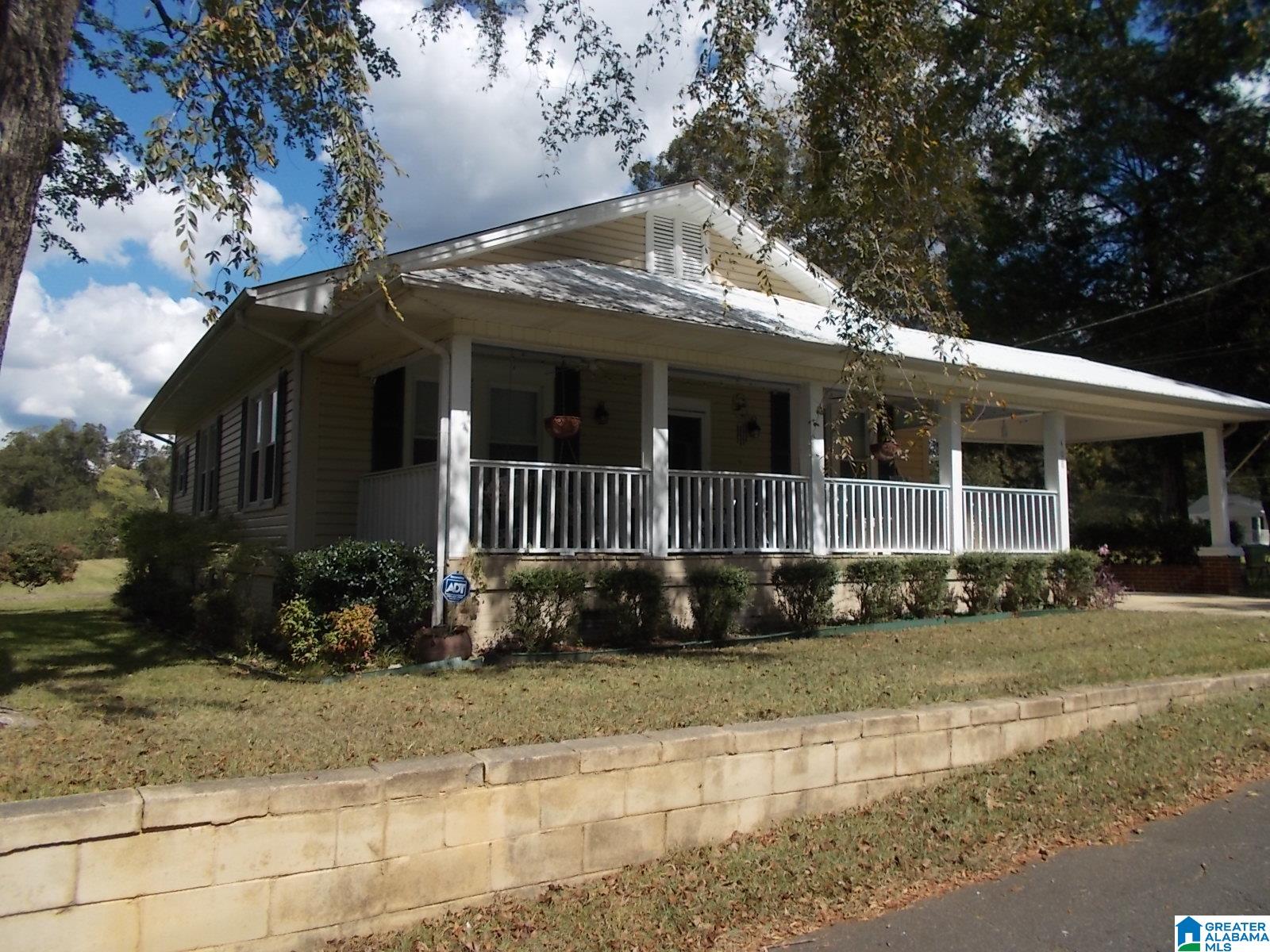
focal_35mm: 26
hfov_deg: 67.3
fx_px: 954
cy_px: 476
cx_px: 635
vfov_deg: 53.1
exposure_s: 1/160
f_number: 8
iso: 80
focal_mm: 4.6
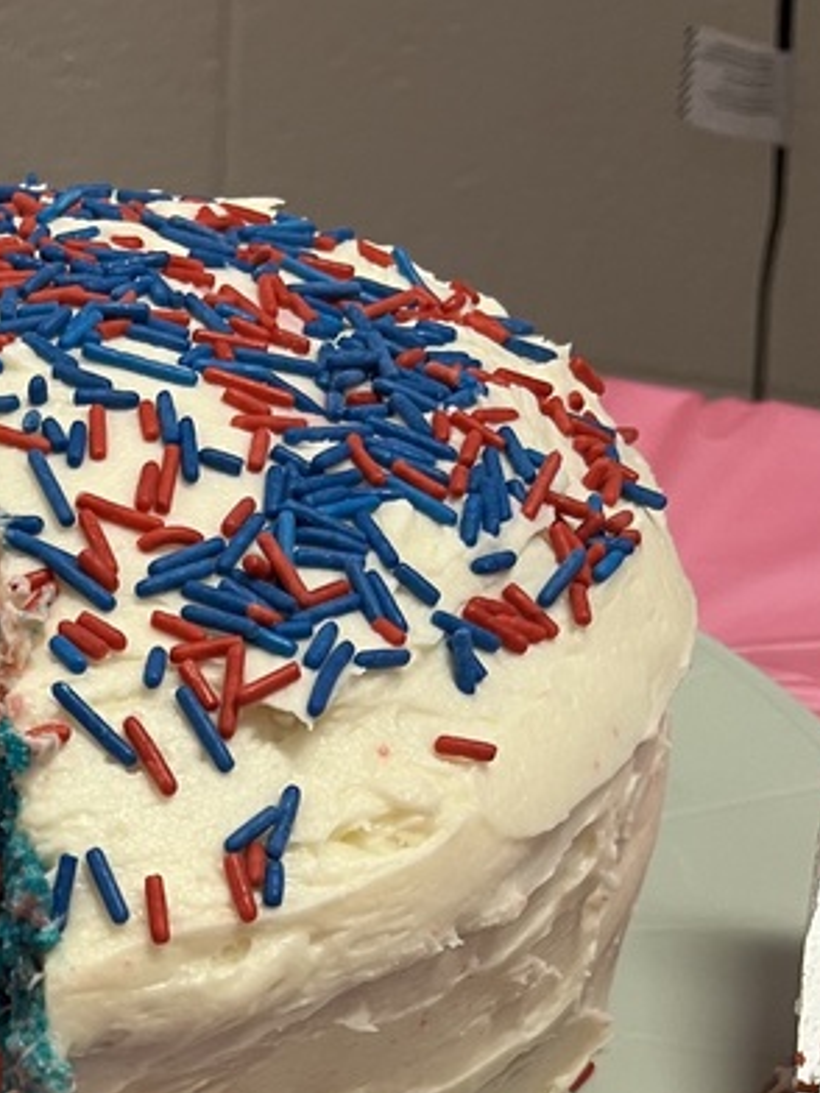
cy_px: 1269
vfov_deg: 25.9
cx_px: -31
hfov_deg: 20.8
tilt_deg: -48.9
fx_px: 2148
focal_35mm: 68
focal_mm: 5.1
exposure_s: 1/60
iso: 80
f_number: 1.6
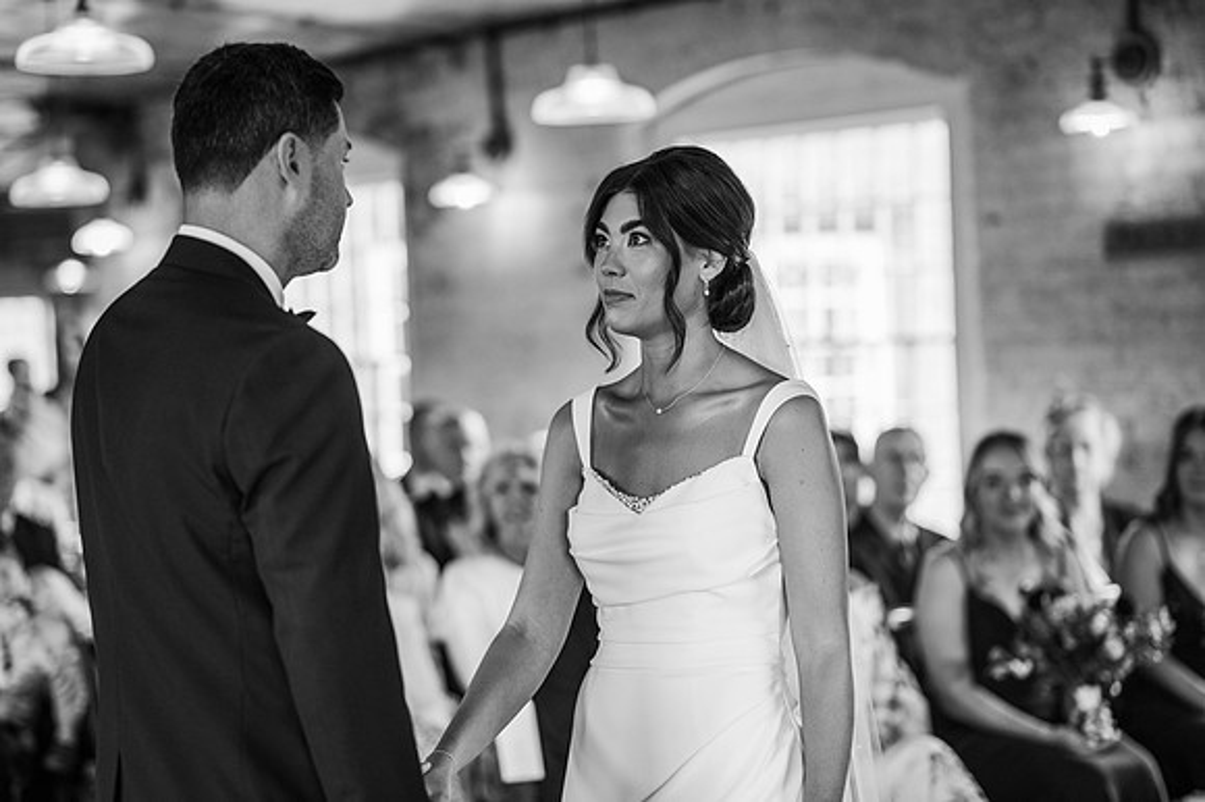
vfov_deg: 16.1
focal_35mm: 85
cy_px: 401
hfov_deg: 23.9
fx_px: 2843
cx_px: 602
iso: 500
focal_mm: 85
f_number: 2.2
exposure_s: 1/200
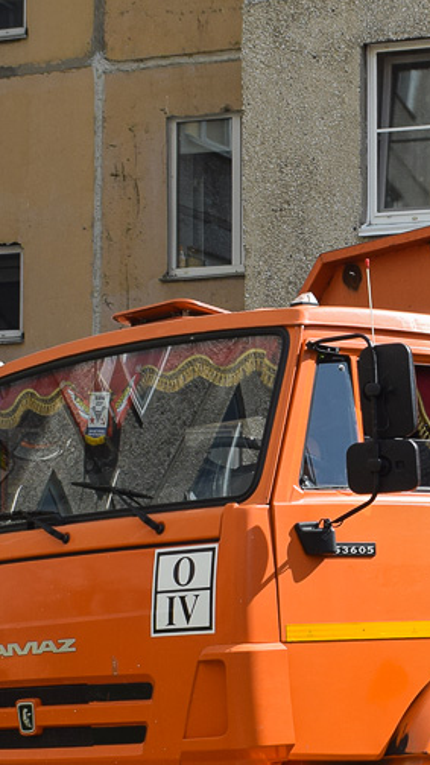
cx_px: 523
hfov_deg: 13.1
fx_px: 1824
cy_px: 534
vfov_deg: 23.5
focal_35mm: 90
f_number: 9
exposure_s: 1/320
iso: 200
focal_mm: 24
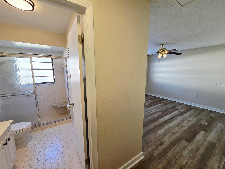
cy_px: 84
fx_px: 84
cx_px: 112
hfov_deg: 106.2
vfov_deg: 89.9
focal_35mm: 13
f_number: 2.2
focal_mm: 2.2
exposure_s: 1/120
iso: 64
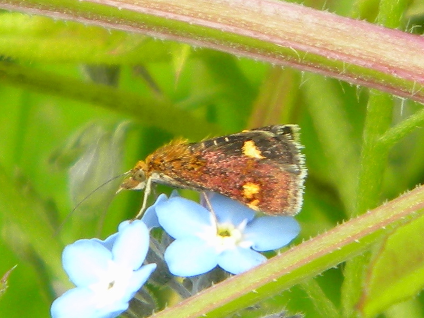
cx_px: 212
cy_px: 159
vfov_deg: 10.0
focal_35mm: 148
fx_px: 1813
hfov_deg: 13.3
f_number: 5
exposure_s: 1/92.6
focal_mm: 26.8
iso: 80
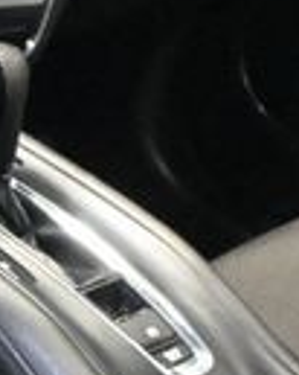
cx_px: -290
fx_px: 1550
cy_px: 108
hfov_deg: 10.2
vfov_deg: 13.7
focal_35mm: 140
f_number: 3.8
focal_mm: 20
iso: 12800
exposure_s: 1/30
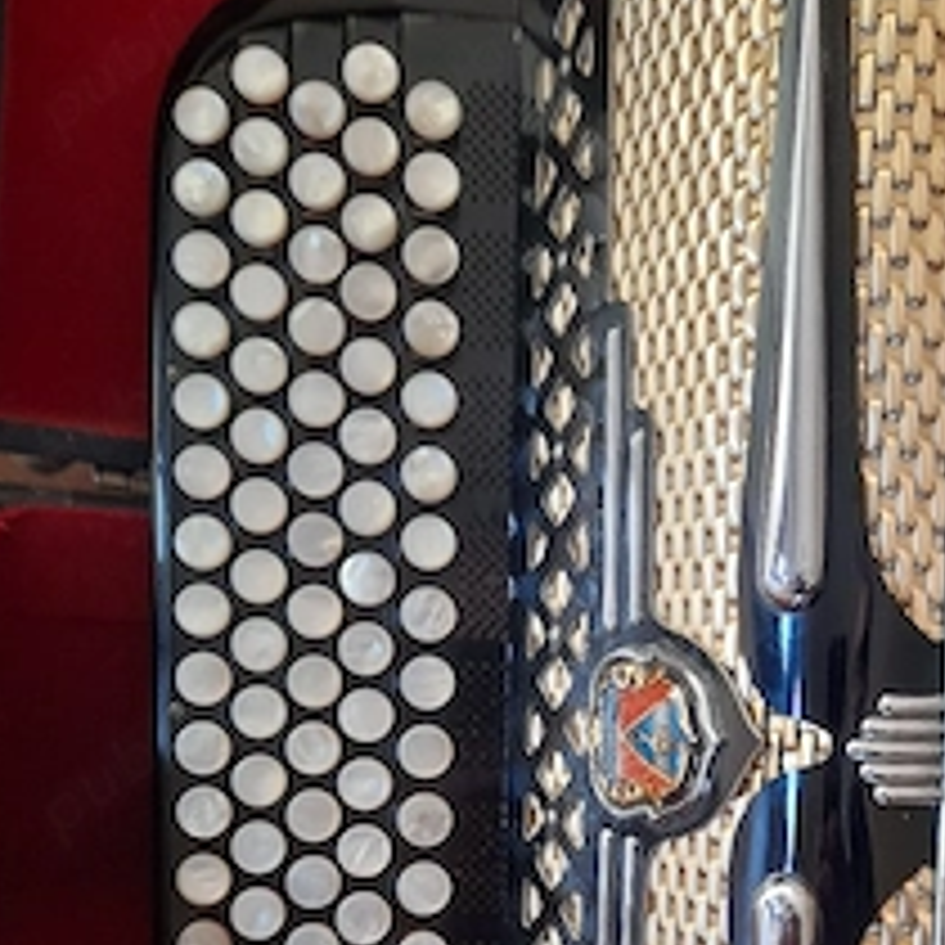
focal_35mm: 42
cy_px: 778
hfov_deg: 39.6
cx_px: 626
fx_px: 1297
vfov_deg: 38.3
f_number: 2
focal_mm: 4.6
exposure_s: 1/50
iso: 400
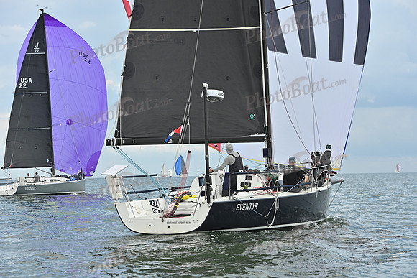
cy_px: 139
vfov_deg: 13.0
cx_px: 208
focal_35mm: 105
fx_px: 1216
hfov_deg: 19.5
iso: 320
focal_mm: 105
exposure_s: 1/1250
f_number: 6.3
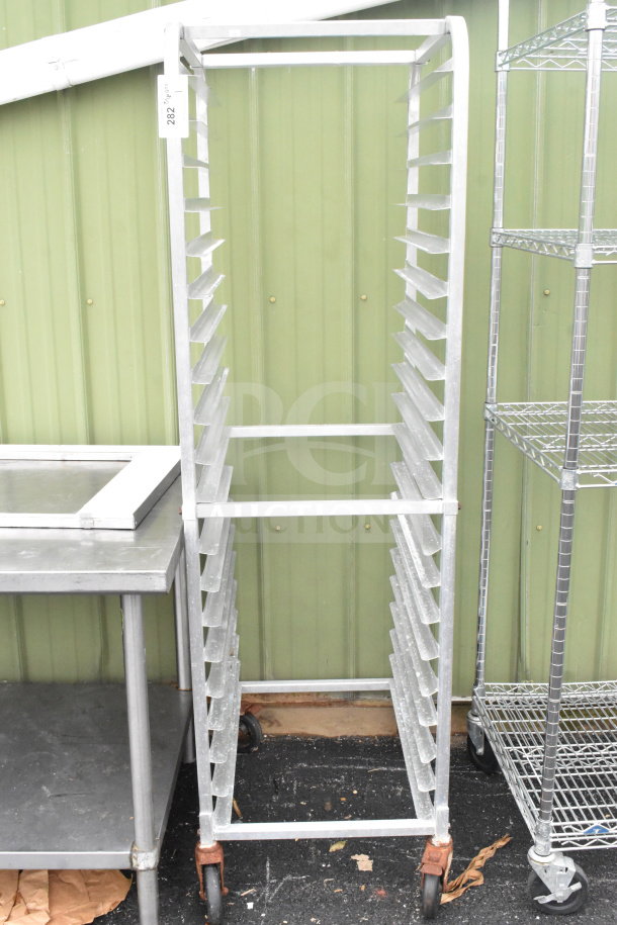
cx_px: 308
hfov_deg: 35.5
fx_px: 964
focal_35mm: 38
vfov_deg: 51.3
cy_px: 462
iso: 6400
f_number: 13
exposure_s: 1/640
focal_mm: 25
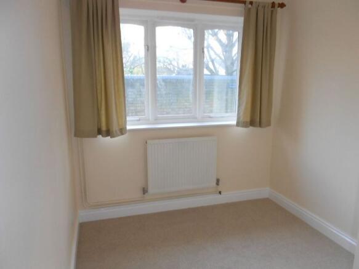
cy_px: 134
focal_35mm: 26
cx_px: 180
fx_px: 270
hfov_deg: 67.3
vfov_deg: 53.0
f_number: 3.2
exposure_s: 1/30
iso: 160
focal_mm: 4.6
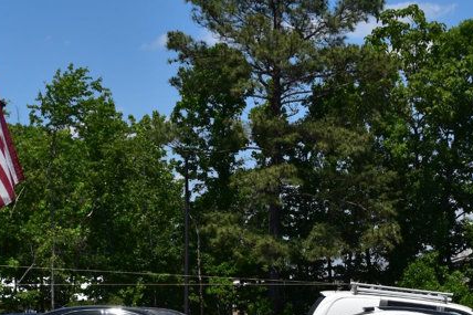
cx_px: 292
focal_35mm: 111
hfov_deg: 18.4
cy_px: 358
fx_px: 1460
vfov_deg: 12.1
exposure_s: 1/500
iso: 200
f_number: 11
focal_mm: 31
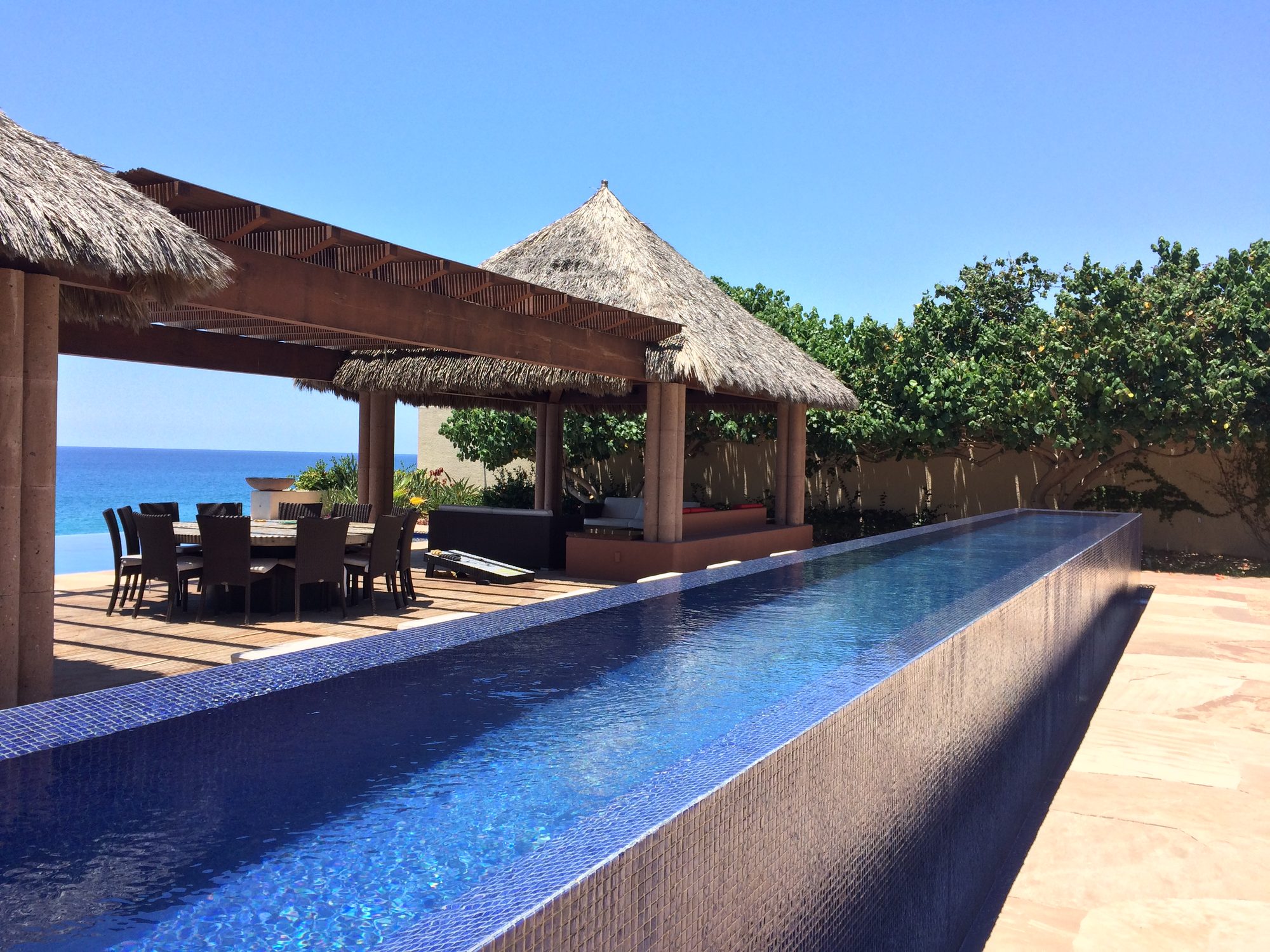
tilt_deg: -2.6
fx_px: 1064
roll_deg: -1.6
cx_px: 635
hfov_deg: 61.7
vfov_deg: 48.2
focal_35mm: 29
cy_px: 476
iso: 32
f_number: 2.2
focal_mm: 4.15
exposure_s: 1/1414
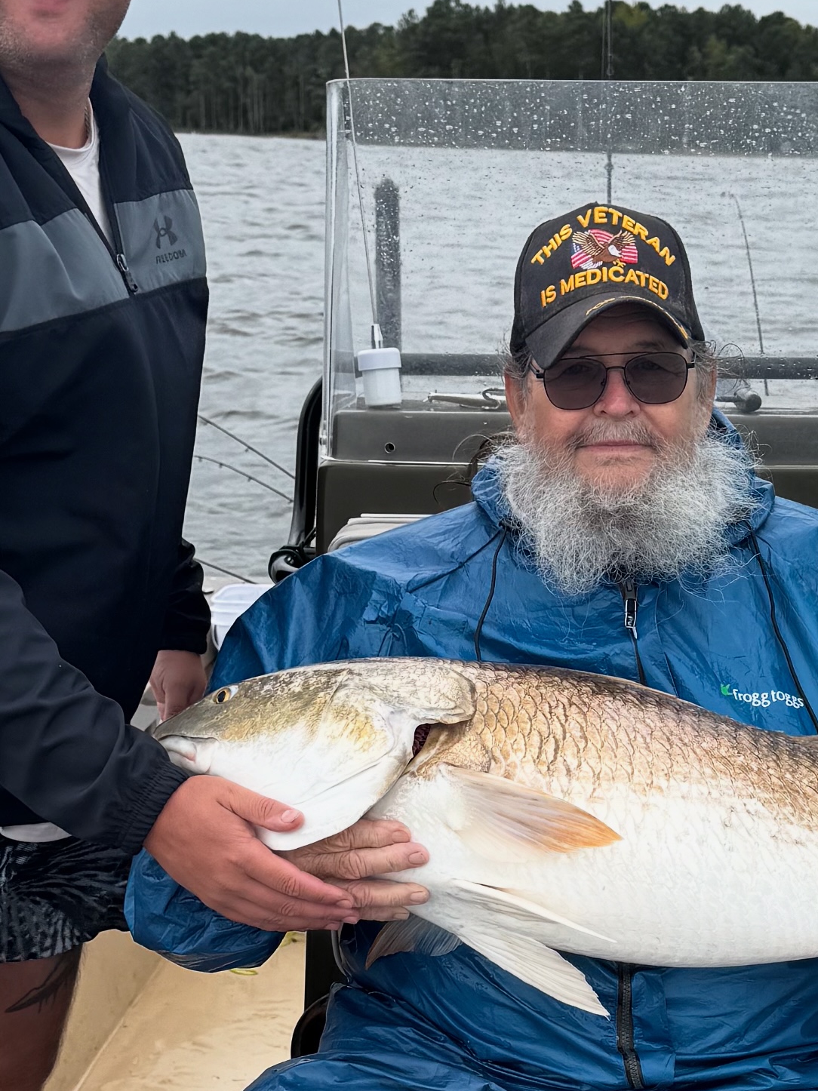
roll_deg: -1.6
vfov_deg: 28.1
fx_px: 2143
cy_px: 847
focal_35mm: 68
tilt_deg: -17.7
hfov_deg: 21.5
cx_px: 567
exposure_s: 1/1980
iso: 80
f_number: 1.78
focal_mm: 6.76
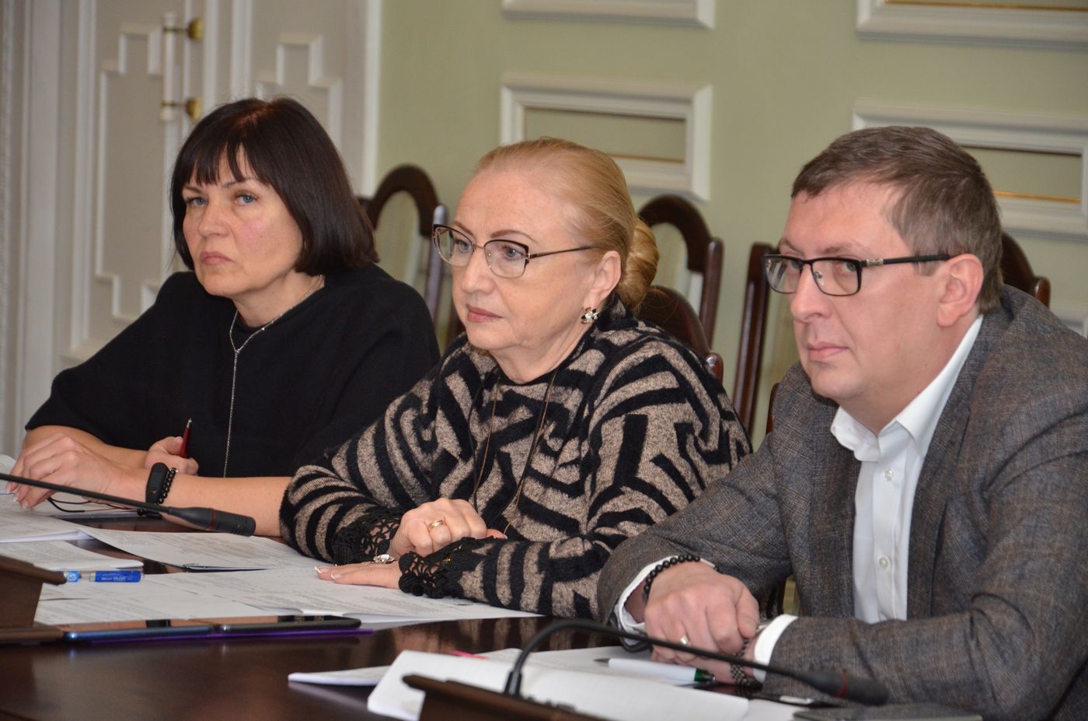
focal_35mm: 158
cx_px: 544
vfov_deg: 8.7
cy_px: 360
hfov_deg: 13.1
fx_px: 4750
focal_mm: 105
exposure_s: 1/200
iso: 800
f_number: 5.6
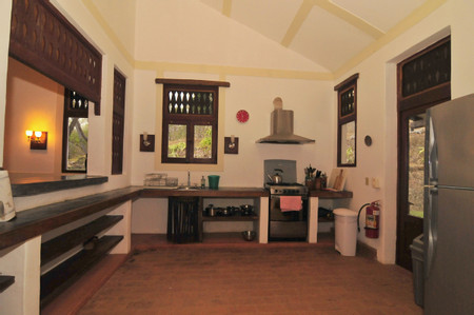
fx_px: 237
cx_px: 237
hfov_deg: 90.1
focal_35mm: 18
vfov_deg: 67.3
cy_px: 158
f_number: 5
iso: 1000
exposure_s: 1/200
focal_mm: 12
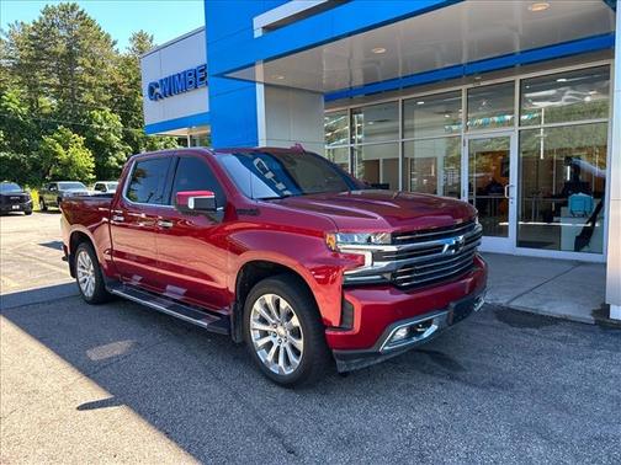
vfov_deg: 53.1
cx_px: 310
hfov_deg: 67.3
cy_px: 232
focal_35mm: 26
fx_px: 466
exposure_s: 1/274
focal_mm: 5.7
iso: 40
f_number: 1.5
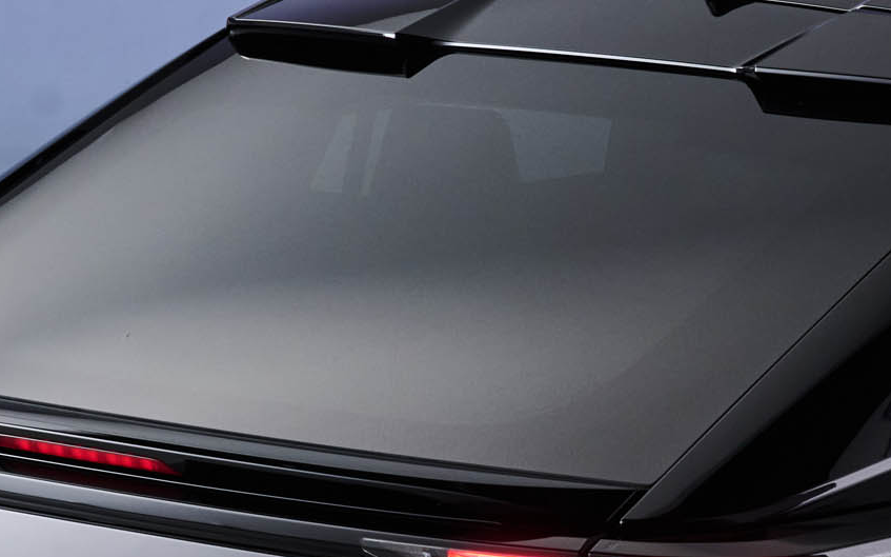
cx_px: 902
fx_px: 4734
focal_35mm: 195
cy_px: 497
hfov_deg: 10.7
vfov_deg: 6.7
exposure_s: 1/5
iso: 500
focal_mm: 50
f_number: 8
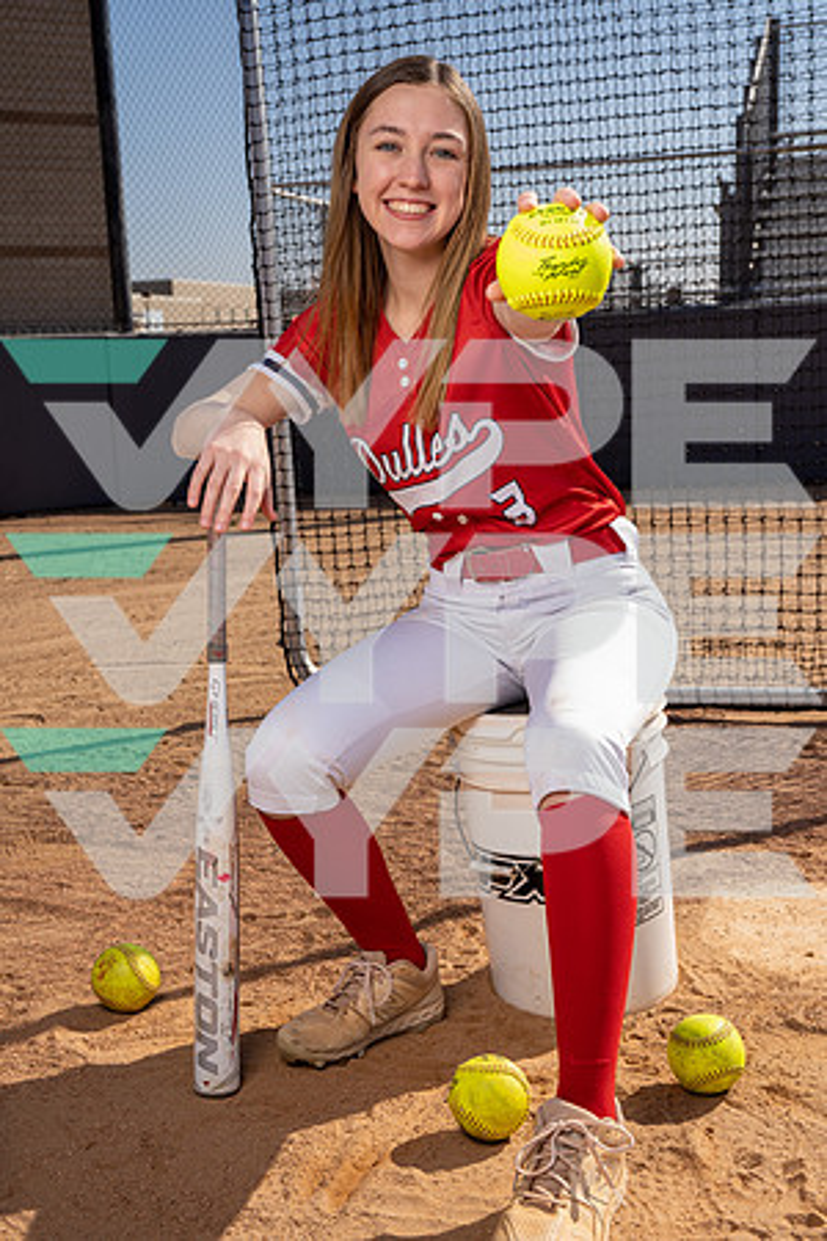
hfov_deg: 28.6
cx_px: 414
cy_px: 620
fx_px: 1619
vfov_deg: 41.9
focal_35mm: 47
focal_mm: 47
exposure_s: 1/250
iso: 64
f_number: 8
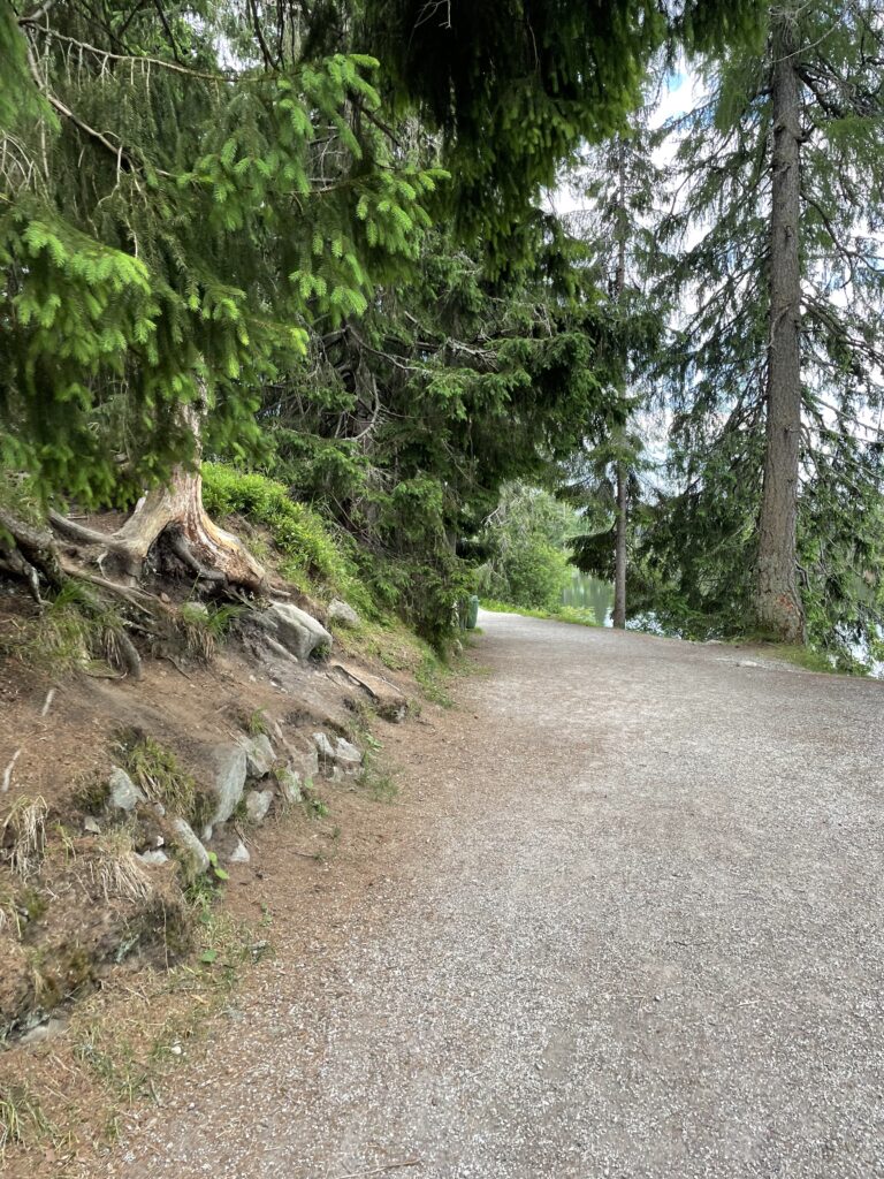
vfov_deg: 67.3
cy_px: 590
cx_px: 442
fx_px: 885
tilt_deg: -4.4
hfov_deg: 53.1
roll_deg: +3.1
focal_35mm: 26
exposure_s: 1/188
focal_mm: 4.2
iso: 32
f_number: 1.6
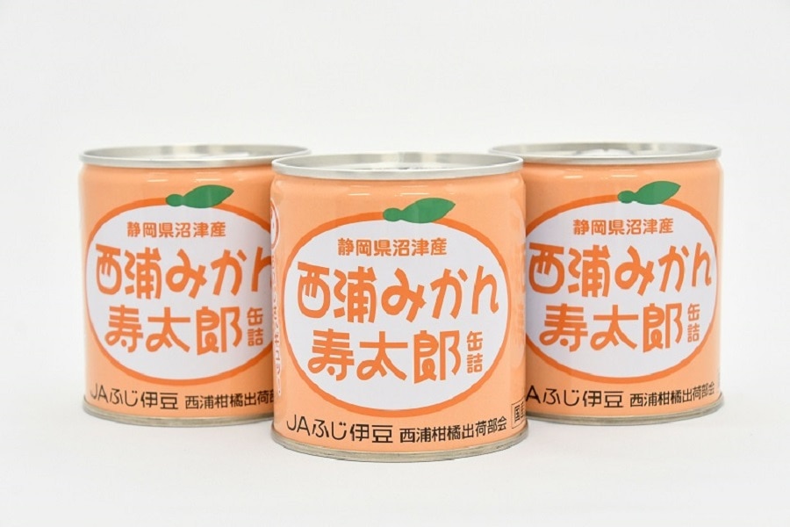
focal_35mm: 87
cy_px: 264
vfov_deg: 15.7
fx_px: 1909
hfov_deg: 23.4
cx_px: 395
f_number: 9
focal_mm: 58
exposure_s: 1/100
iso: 3200
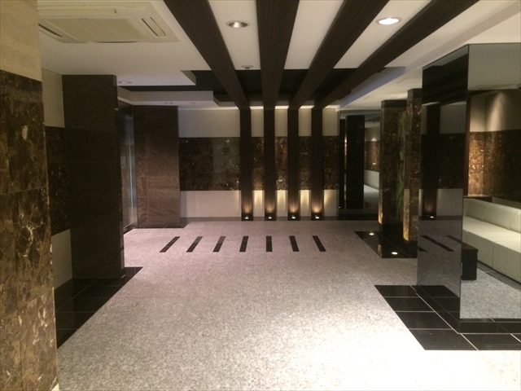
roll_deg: +2.8
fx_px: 436
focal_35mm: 29
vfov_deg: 48.2
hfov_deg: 61.7
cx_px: 260
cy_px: 196
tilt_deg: -8.9
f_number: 2.2
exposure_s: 1/17
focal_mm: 4.15
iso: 320
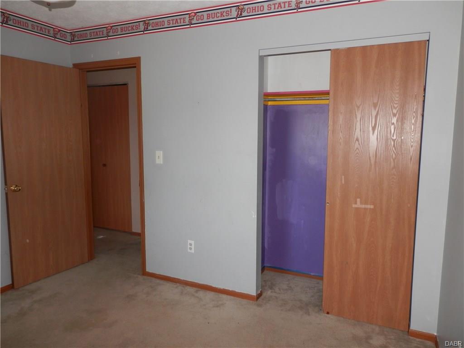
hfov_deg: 69.4
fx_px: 335
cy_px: 174
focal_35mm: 25
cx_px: 232
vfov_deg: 54.9
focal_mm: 4.5
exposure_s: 1/30
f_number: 3
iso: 100
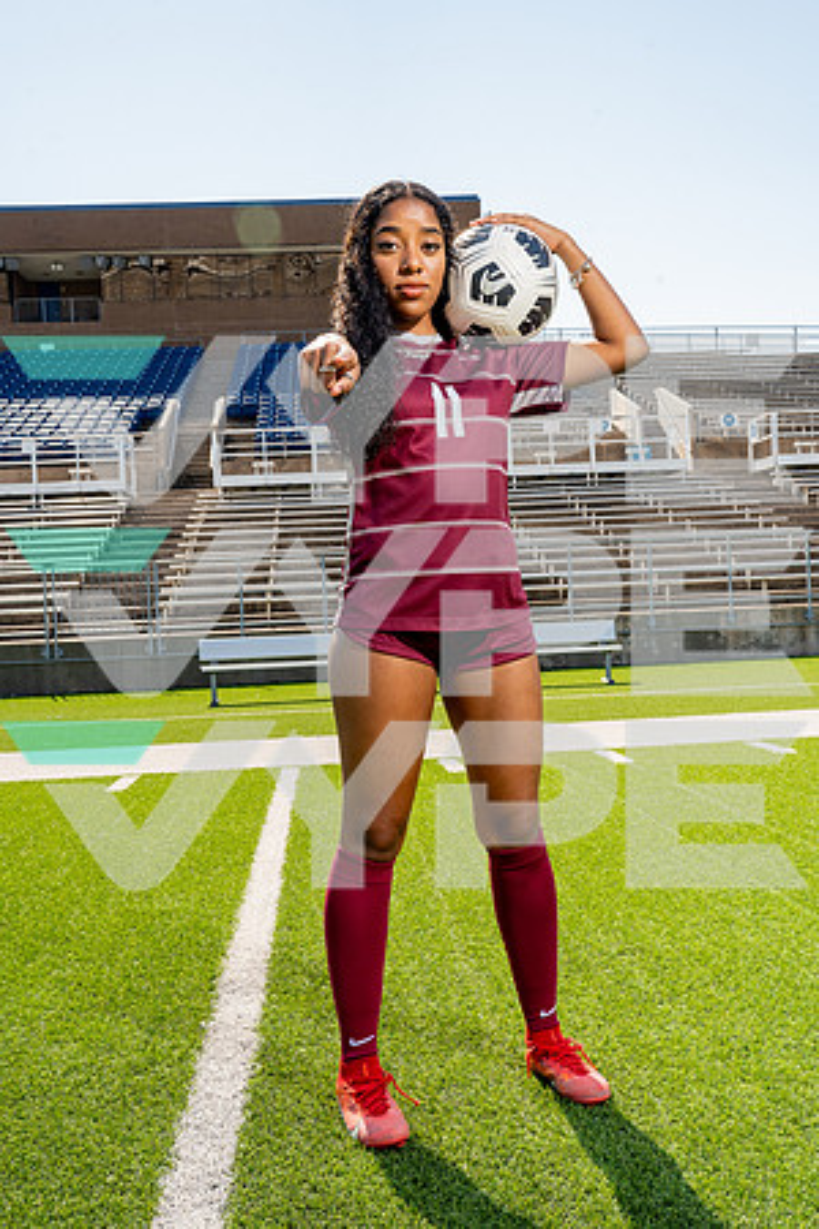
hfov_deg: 36.9
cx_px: 410
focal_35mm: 36
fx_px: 1228
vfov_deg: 53.1
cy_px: 614
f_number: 11
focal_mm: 36
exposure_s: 1/250
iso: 320
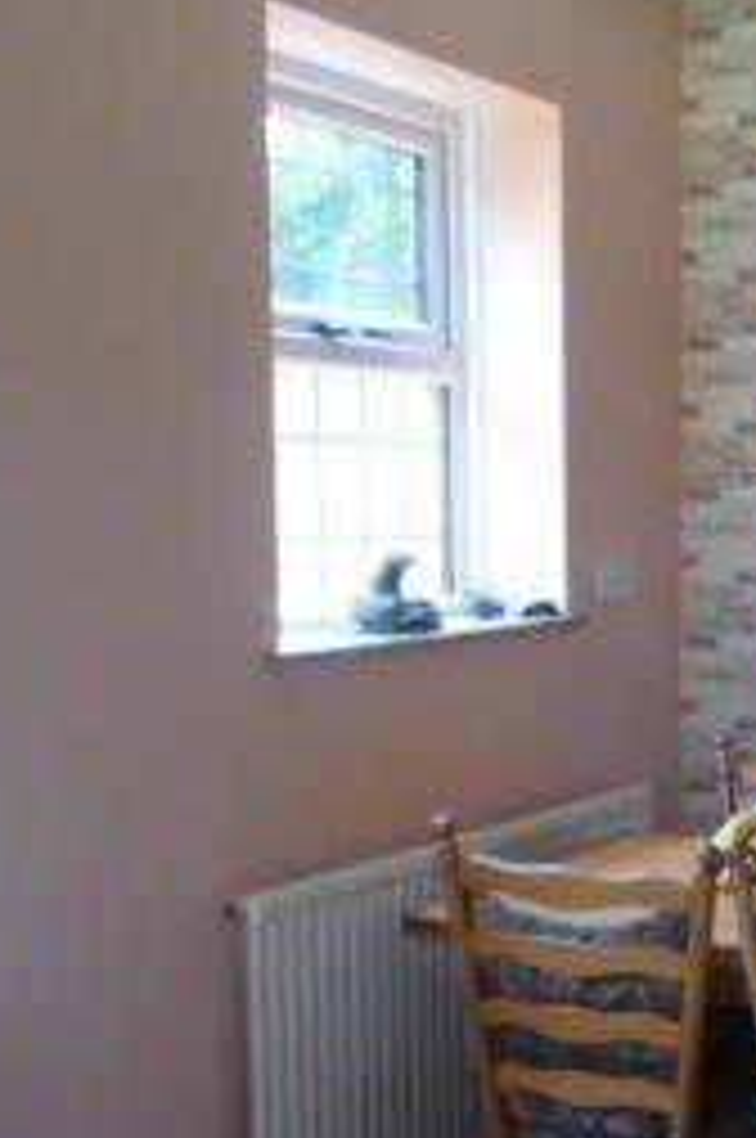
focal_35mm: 60
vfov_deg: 33.2
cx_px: 983
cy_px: 726
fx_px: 1895
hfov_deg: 20.6
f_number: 2.8
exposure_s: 1/30
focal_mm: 4.4
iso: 200
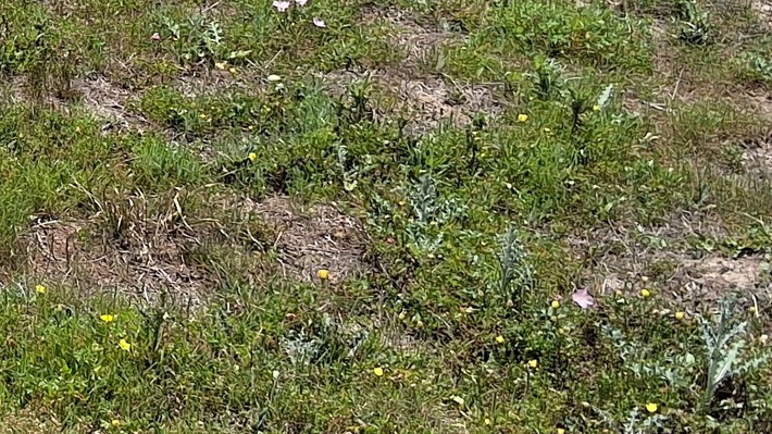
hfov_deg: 21.9
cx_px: -214
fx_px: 1801
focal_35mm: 88
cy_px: -141
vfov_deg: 13.2
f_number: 1.9
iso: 32
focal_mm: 2.91
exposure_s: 1/1996
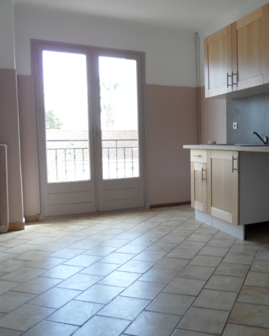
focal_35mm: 32
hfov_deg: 44.0
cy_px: 165
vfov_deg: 55.7
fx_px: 318
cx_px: 208
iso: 100
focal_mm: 3.9
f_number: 3.2
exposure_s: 1/60
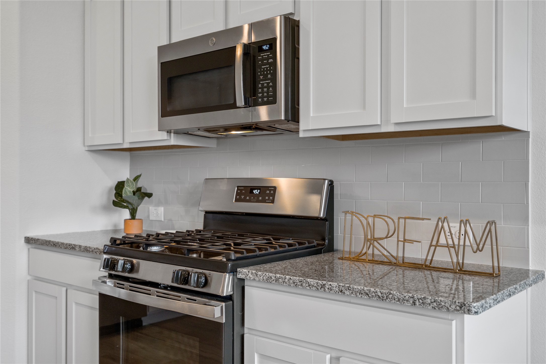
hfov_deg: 54.4
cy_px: 182
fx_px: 531
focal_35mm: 35
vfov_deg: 37.9
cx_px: 273
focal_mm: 35
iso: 500
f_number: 4
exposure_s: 1/30
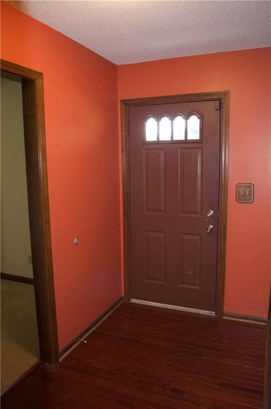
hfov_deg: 47.7
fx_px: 307
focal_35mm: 27
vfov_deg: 67.5
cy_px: 204
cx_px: 136
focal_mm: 18
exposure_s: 1/60
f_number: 3.5
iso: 800
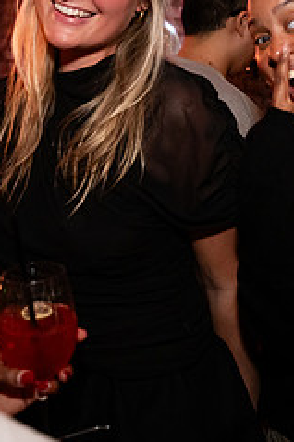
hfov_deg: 22.6
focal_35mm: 60
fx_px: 736
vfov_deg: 32.7
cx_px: 170
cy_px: 101
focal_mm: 24
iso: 3200
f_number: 2.8
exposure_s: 1/100
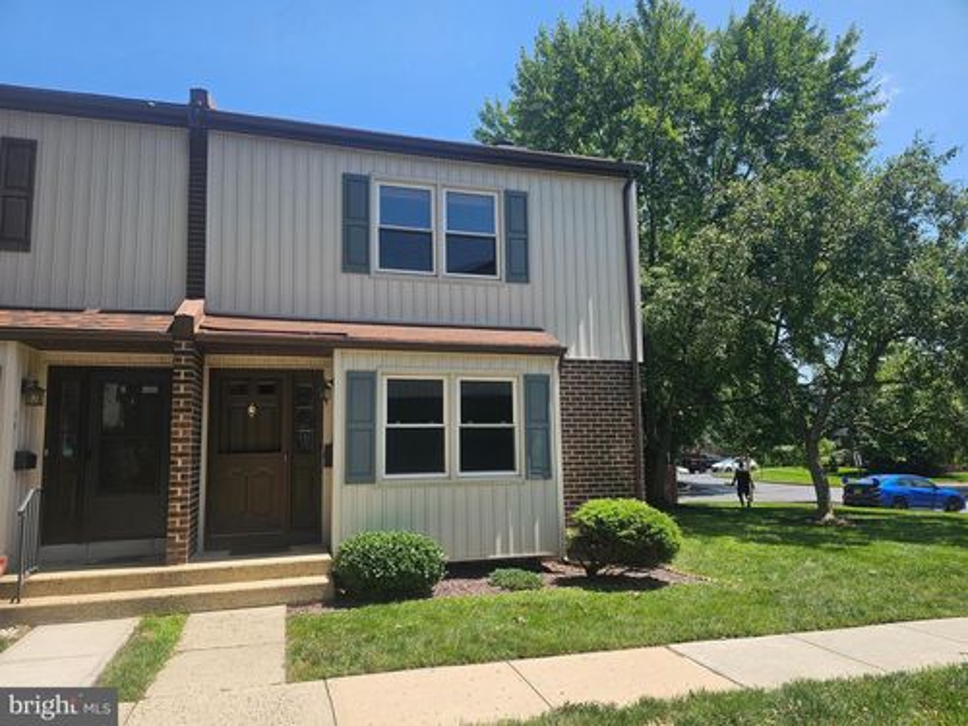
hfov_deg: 73.9
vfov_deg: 58.9
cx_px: 484
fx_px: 643
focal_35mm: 23
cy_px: 363
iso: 10
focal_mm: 6.3
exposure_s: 1/437
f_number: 1.7
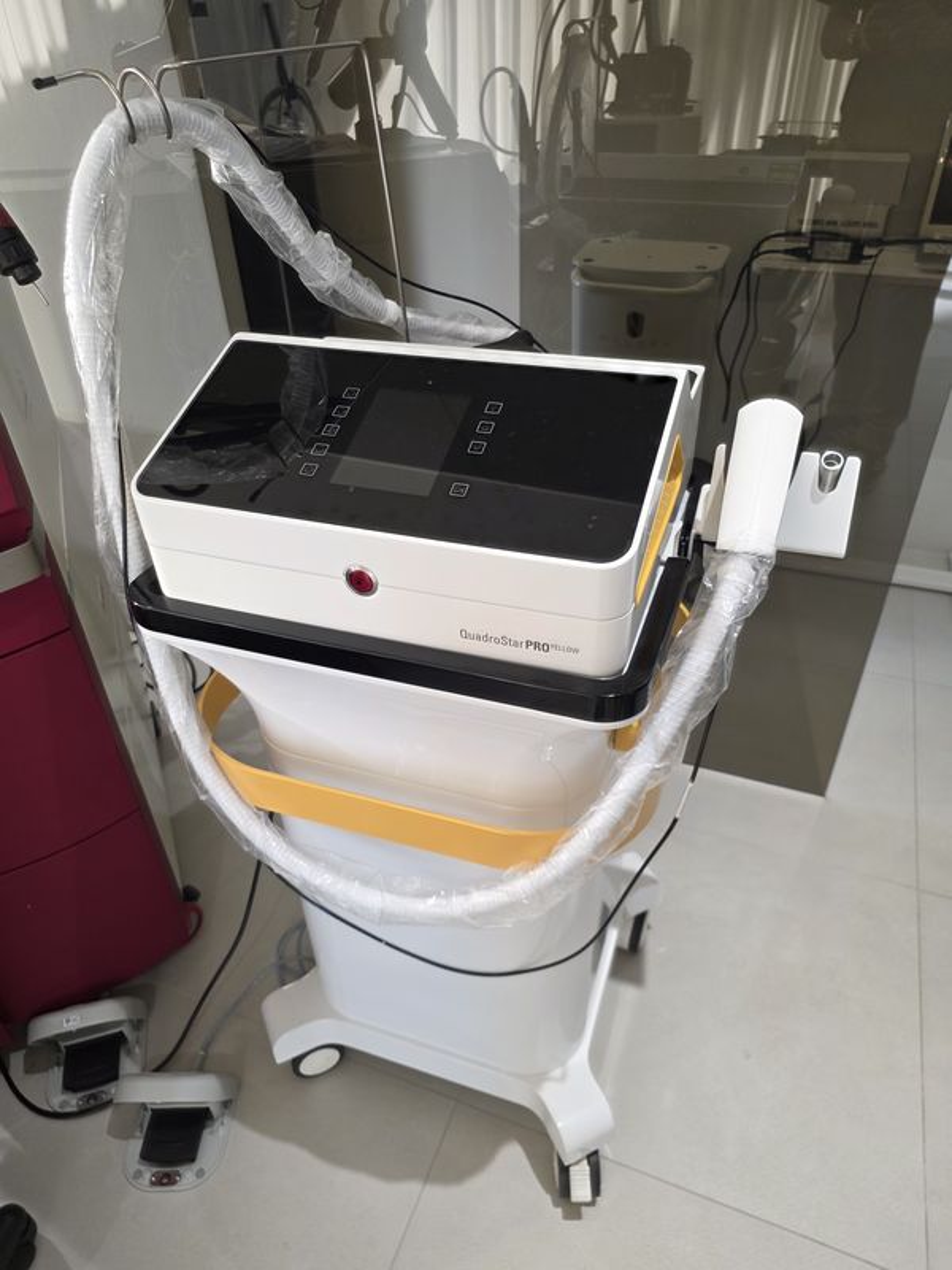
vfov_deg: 73.9
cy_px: 635
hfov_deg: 58.9
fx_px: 843
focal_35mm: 23
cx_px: 476
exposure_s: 1/120
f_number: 1.7
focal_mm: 6.25
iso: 200
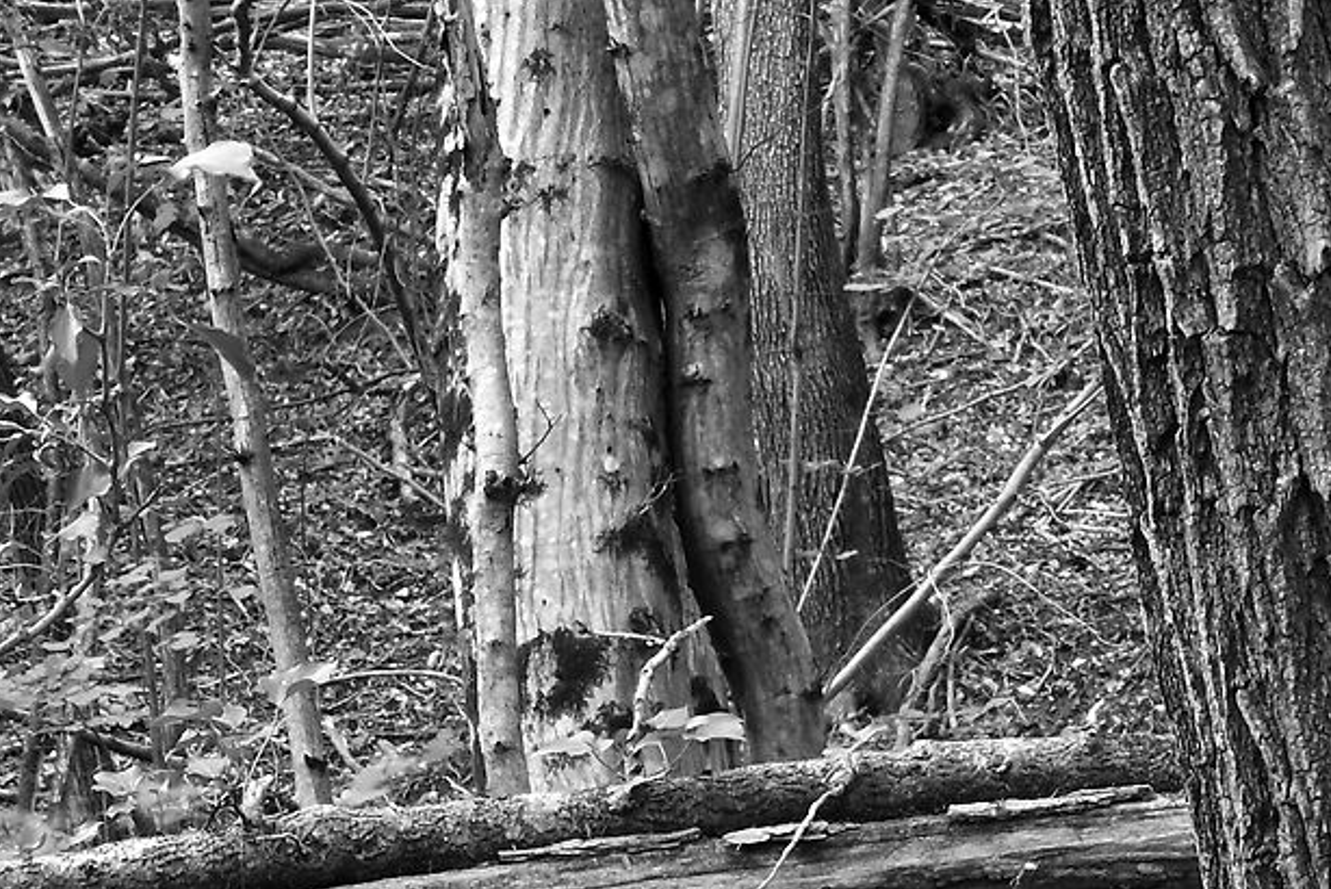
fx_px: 7509
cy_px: 1450
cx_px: -87
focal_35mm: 203
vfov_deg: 6.7
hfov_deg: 10.0
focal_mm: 52
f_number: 22
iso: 100
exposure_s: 20
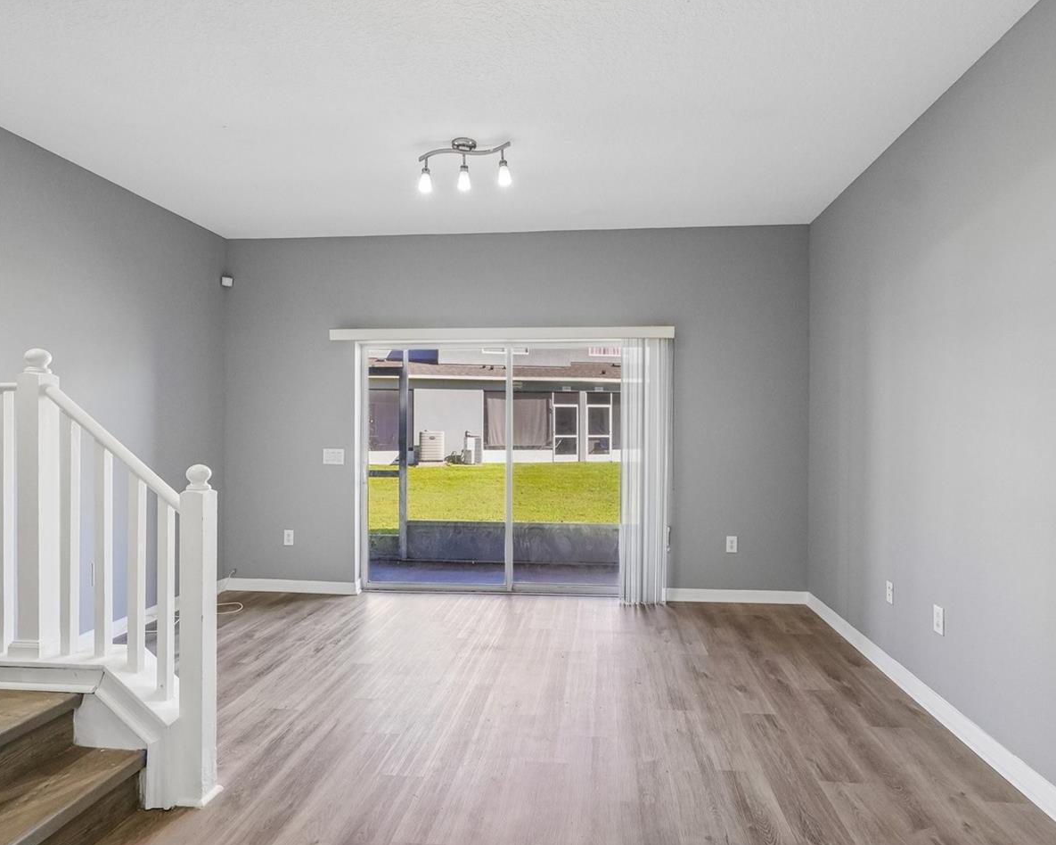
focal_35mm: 19
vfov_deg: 70.8
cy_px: 434
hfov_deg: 83.2
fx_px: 594
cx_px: 550
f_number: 8
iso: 320
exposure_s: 1/30
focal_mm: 10
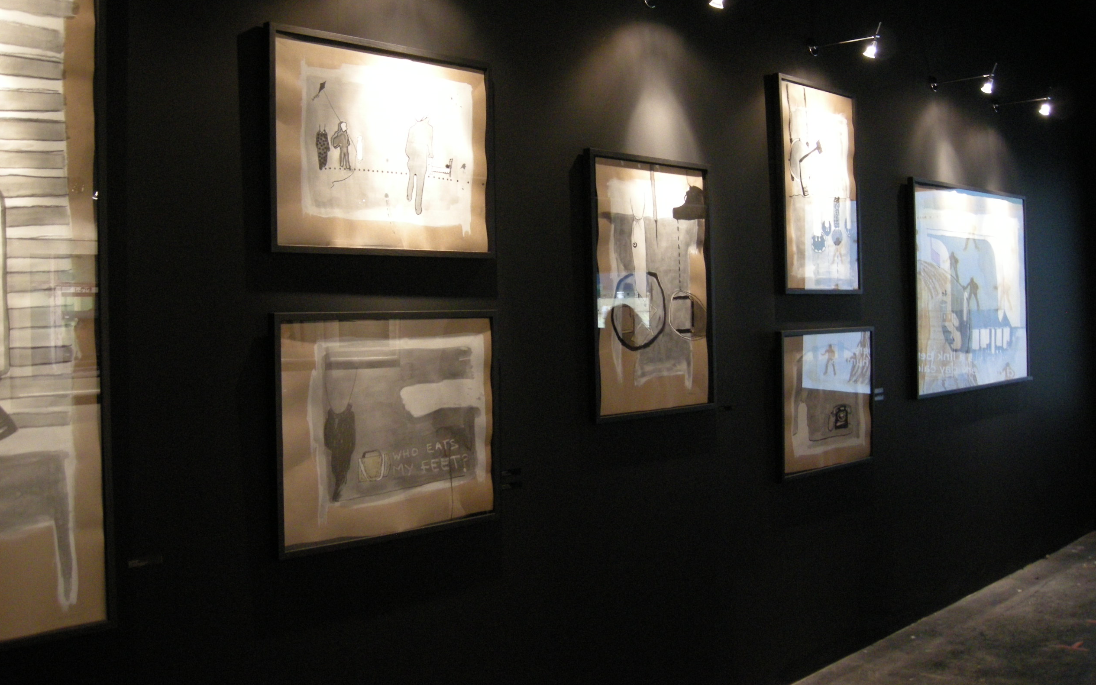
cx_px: 556
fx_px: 1135
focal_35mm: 38
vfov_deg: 33.6
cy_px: 318
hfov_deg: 51.5
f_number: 2.7
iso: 400
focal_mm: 7.5
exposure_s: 1/16.8
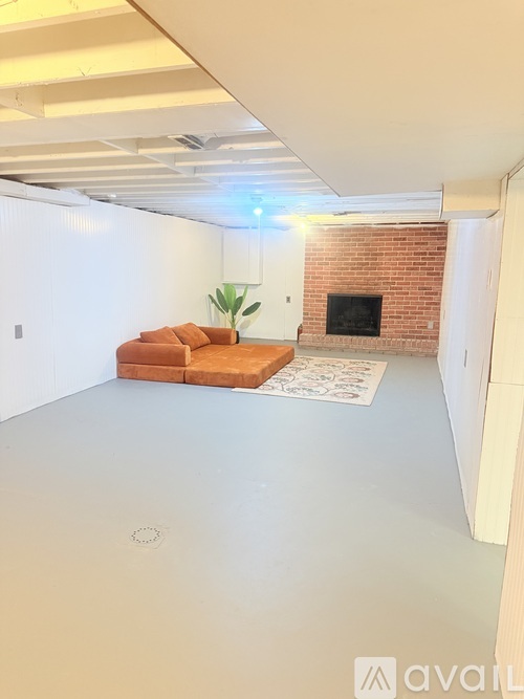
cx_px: 262
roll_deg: -0.5
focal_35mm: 24
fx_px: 485
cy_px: 350
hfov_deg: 56.8
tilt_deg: -7.0
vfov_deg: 71.6
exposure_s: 1/60
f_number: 1.78
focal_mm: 6.76
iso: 500
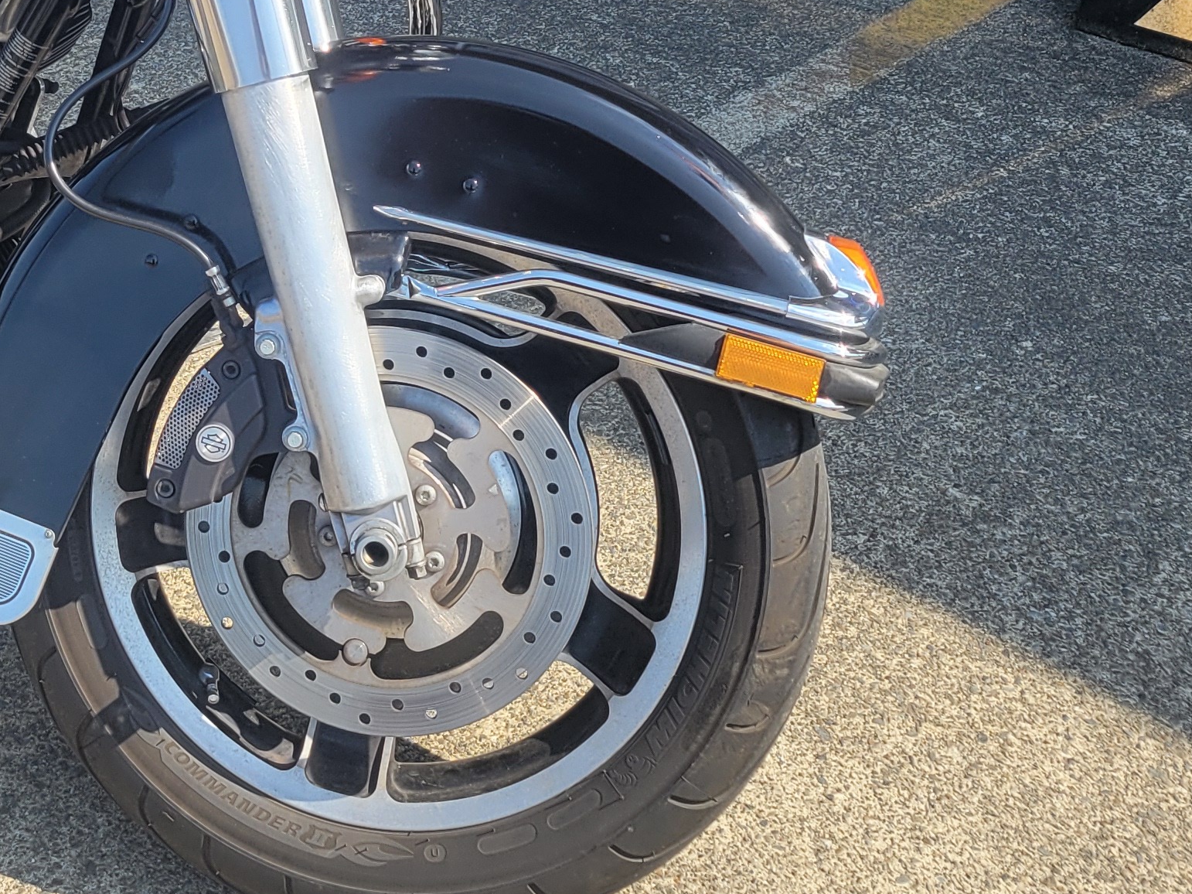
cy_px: 8
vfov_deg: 20.9
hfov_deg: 27.3
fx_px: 2341
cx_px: 74
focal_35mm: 68
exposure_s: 1/897
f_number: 1.8
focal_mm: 5.4
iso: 40
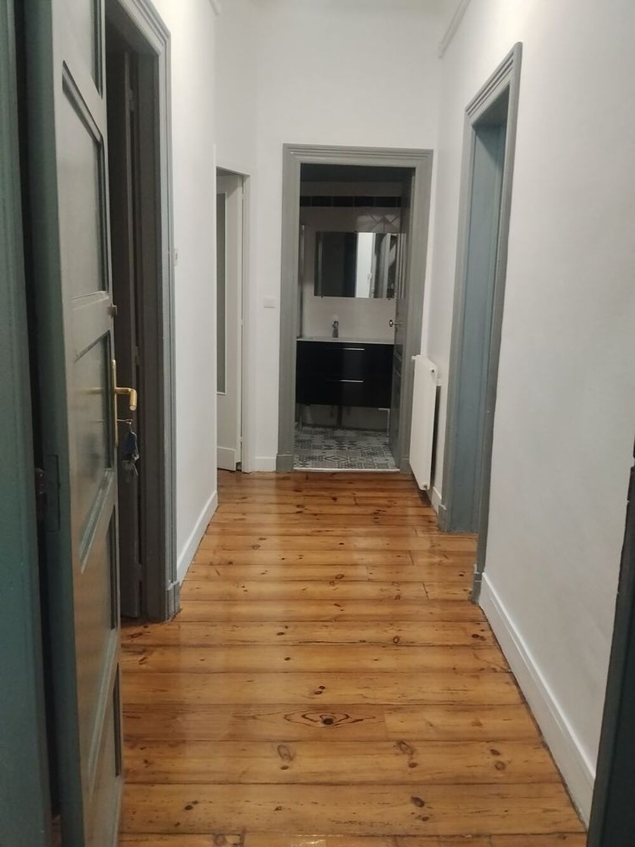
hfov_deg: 48.2
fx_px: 709
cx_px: 318
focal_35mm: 29
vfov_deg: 61.7
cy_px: 424
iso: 500
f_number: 1.8
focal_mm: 4.22
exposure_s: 1/33
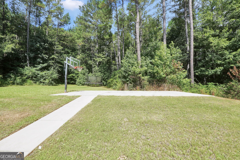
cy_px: 80
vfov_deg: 77.3
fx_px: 100
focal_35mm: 15
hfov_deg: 100.4
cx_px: 120
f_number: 8
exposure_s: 1/125
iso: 100
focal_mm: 10
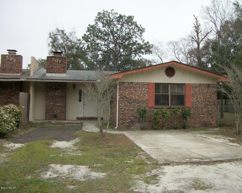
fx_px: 244
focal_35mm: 34
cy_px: 96
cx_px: 131
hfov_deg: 52.8
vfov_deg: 43.4
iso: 80
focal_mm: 5.7
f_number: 8.8
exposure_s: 1/160
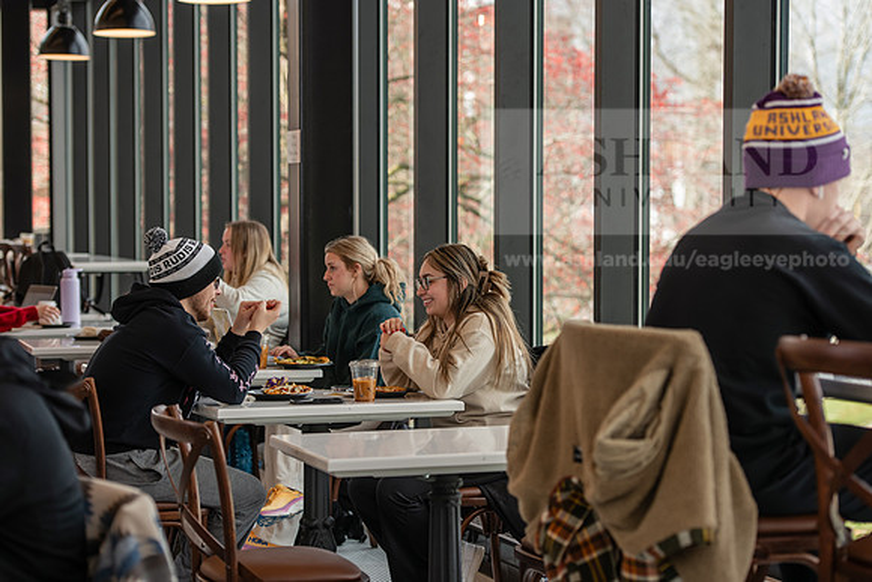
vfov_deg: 14.4
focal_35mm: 95
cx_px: 436
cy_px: 291
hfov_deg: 21.5
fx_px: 2302
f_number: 3.5
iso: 400
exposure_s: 1/200
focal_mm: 95
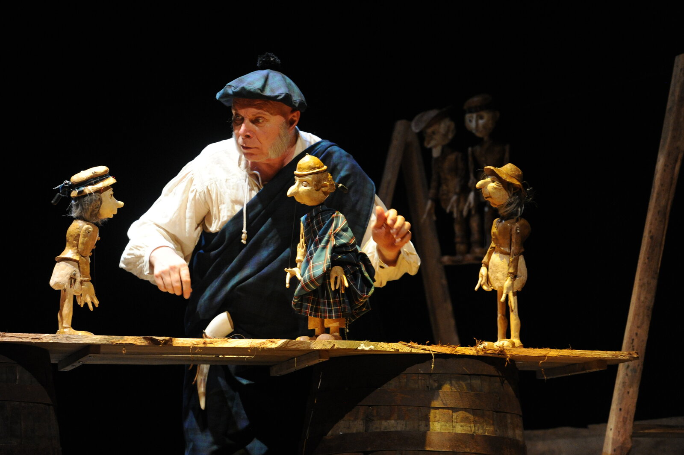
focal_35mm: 160
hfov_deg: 12.8
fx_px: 3038
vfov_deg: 8.6
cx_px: 342
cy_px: 228
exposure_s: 1/200
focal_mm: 160
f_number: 4
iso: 6400
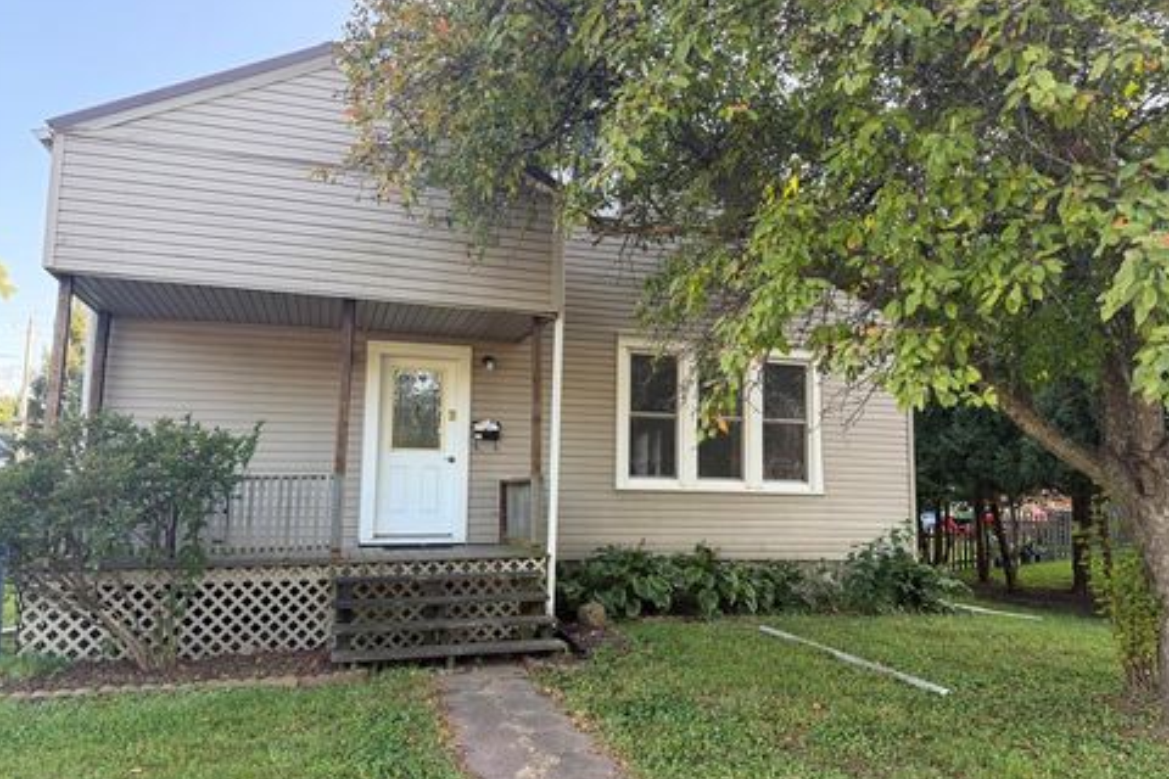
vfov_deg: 49.5
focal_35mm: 26
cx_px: 589
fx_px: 844
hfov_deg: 69.4
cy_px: 410
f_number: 1.78
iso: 80
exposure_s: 1/186
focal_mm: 6.76
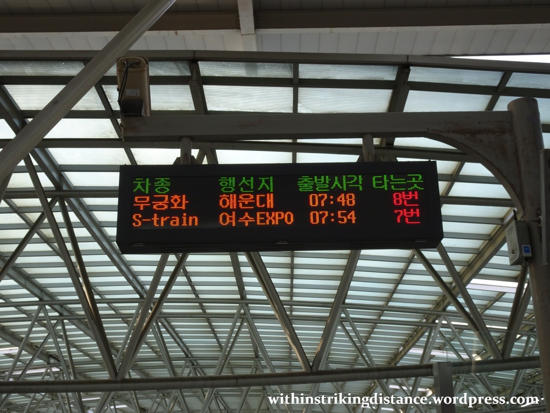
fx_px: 763
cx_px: 275
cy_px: 206
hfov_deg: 39.7
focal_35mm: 48
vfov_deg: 30.3
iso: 80
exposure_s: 1/50
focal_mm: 8.18
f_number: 4.5
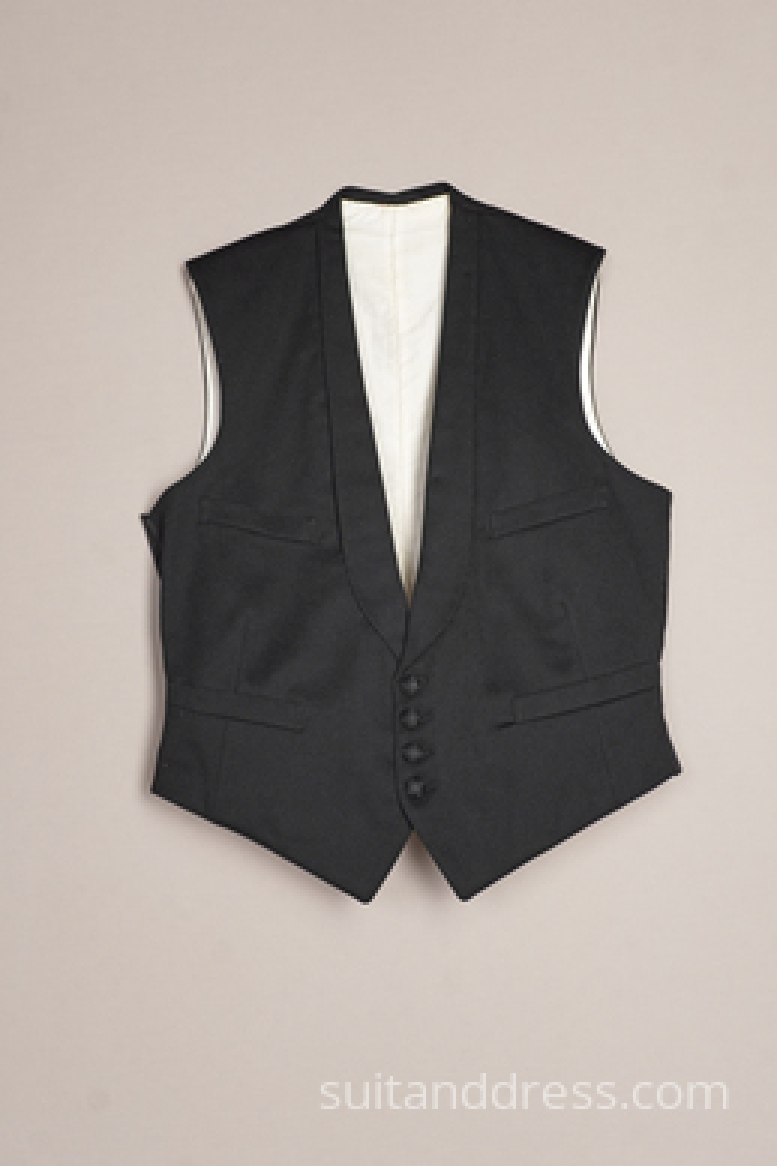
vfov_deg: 41.1
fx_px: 1555
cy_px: 583
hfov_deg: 28.1
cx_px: 388
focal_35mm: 48
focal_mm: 32
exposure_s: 1/20
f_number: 8
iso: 400
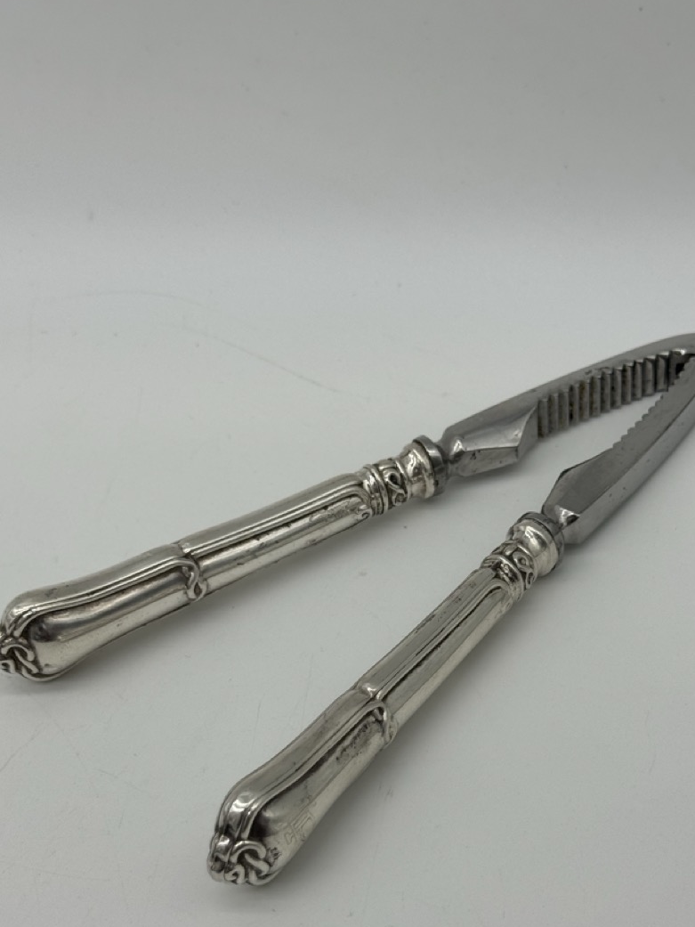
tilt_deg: -44.8
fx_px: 1579
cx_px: 392
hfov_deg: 24.8
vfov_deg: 32.6
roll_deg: +6.6
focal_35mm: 59
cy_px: 560
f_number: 1.78
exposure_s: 1/865
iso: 64
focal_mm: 6.76
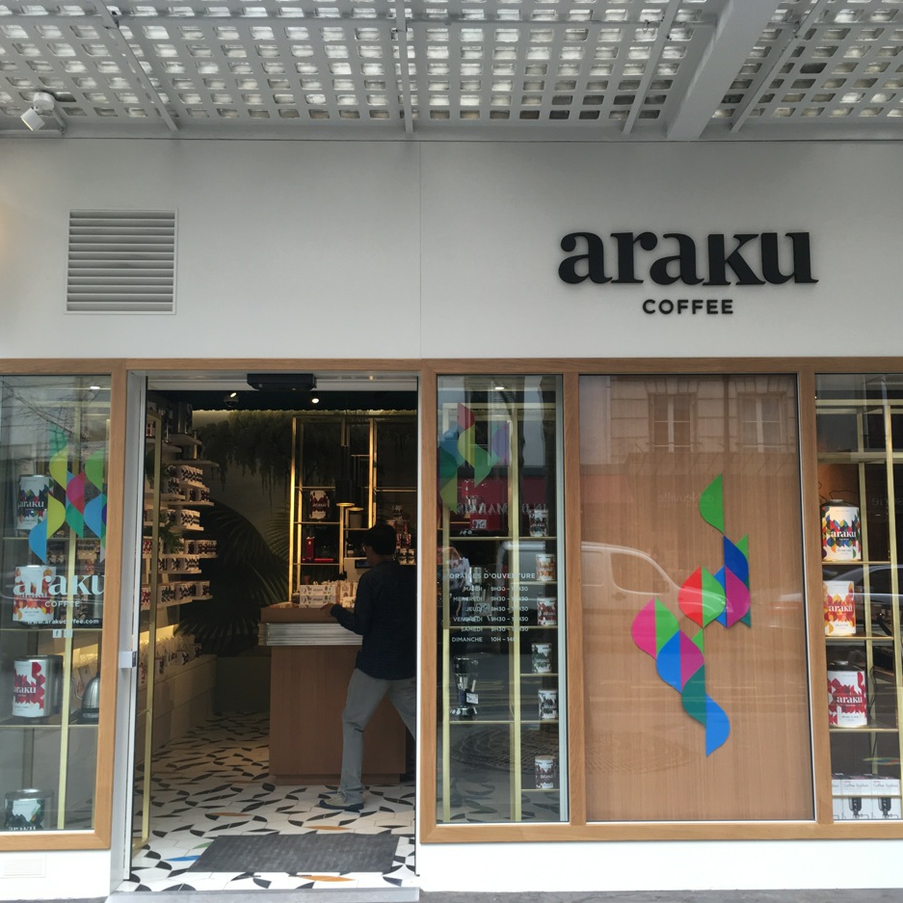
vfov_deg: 47.2
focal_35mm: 35
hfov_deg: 47.2
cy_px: 441
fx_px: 1033
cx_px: 473
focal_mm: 4.15
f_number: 2.2
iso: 40
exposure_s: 1/100
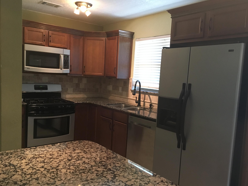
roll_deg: -2.9
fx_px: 222
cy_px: 95
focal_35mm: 31
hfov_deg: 58.3
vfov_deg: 45.4
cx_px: 130
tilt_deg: -5.4
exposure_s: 1/30
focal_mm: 4.15
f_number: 2.2
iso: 200
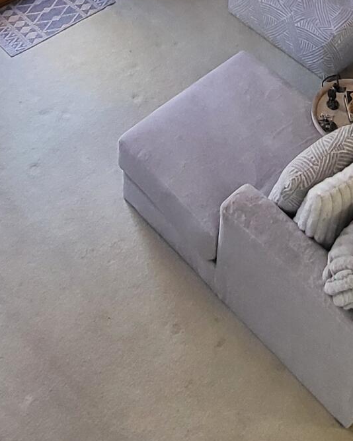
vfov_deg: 25.0
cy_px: -224
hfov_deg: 26.5
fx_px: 745
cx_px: 247
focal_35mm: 57
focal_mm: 1.74
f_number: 2.2
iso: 160
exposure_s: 1/60
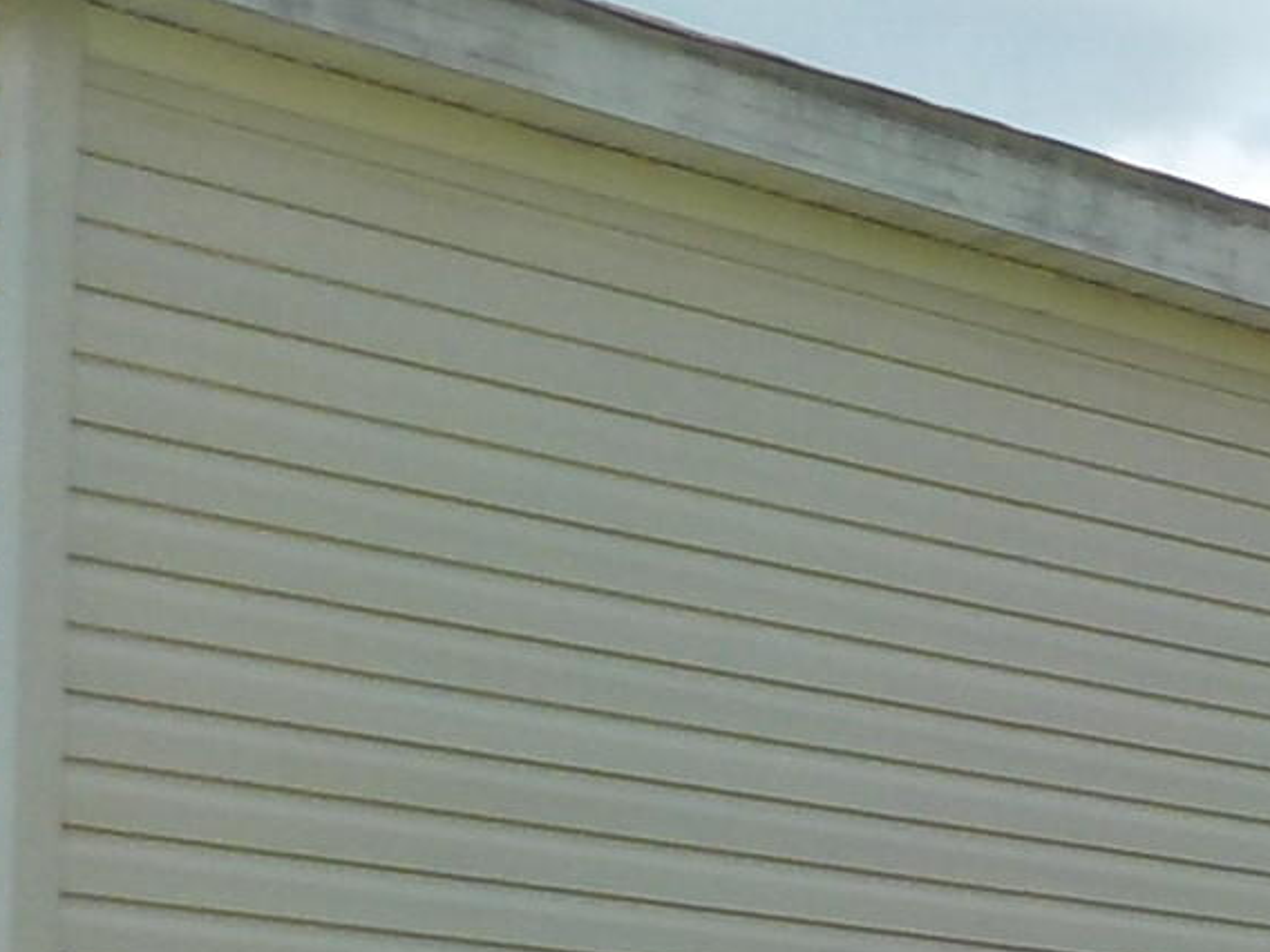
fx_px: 4403
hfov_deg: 14.5
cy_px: 1258
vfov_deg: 12.0
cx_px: 2258
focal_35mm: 120
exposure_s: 1/1000
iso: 125
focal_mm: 4.1
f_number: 3.3
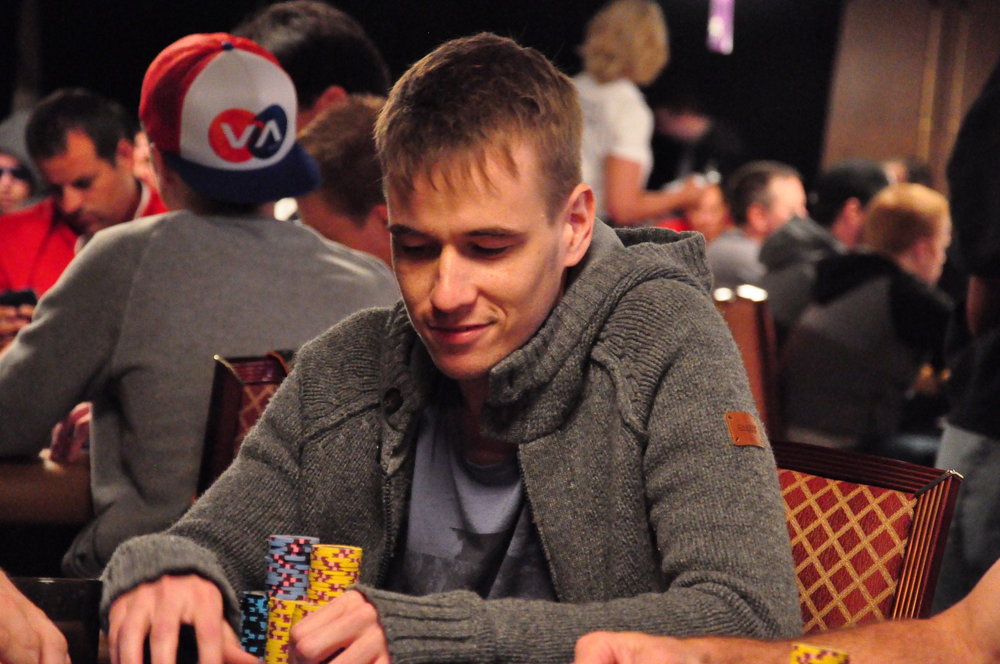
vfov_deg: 9.3
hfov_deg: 14.0
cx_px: 500
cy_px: 332
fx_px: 4078
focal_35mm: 147
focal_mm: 98
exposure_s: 1/40
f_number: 5.6
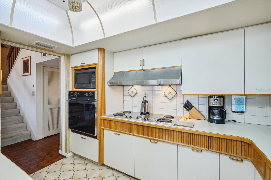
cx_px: 136
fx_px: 120
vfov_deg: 73.7
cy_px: 90
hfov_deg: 96.7
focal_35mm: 16
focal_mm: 16
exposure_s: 1/20
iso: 400
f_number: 8
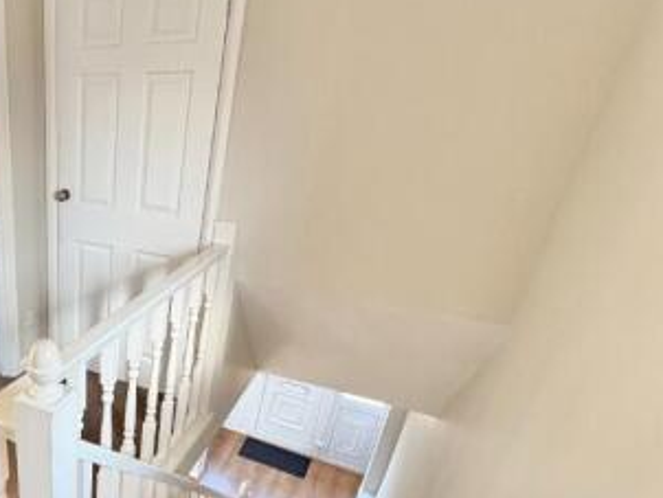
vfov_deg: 50.1
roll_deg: +1.0
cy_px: 348
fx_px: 518
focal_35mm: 27
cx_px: 45
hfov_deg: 55.0
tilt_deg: -27.7
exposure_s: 1/71
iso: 320
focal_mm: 2.22
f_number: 2.2
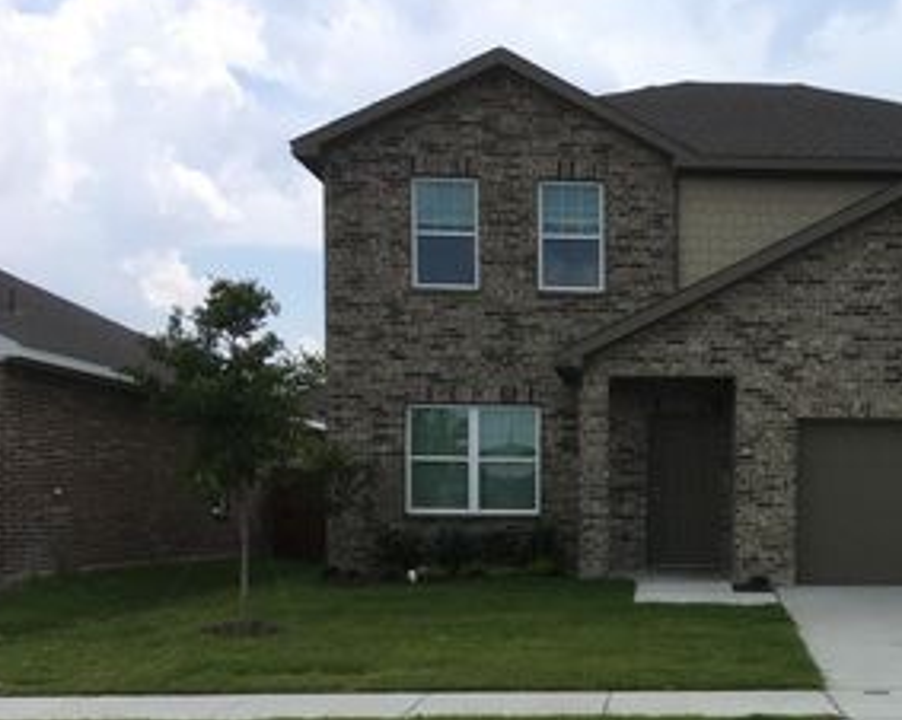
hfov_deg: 35.7
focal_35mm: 50
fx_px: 1334
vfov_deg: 29.7
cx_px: 768
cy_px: 556
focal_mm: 4.15
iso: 25
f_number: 2.2
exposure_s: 1/1672
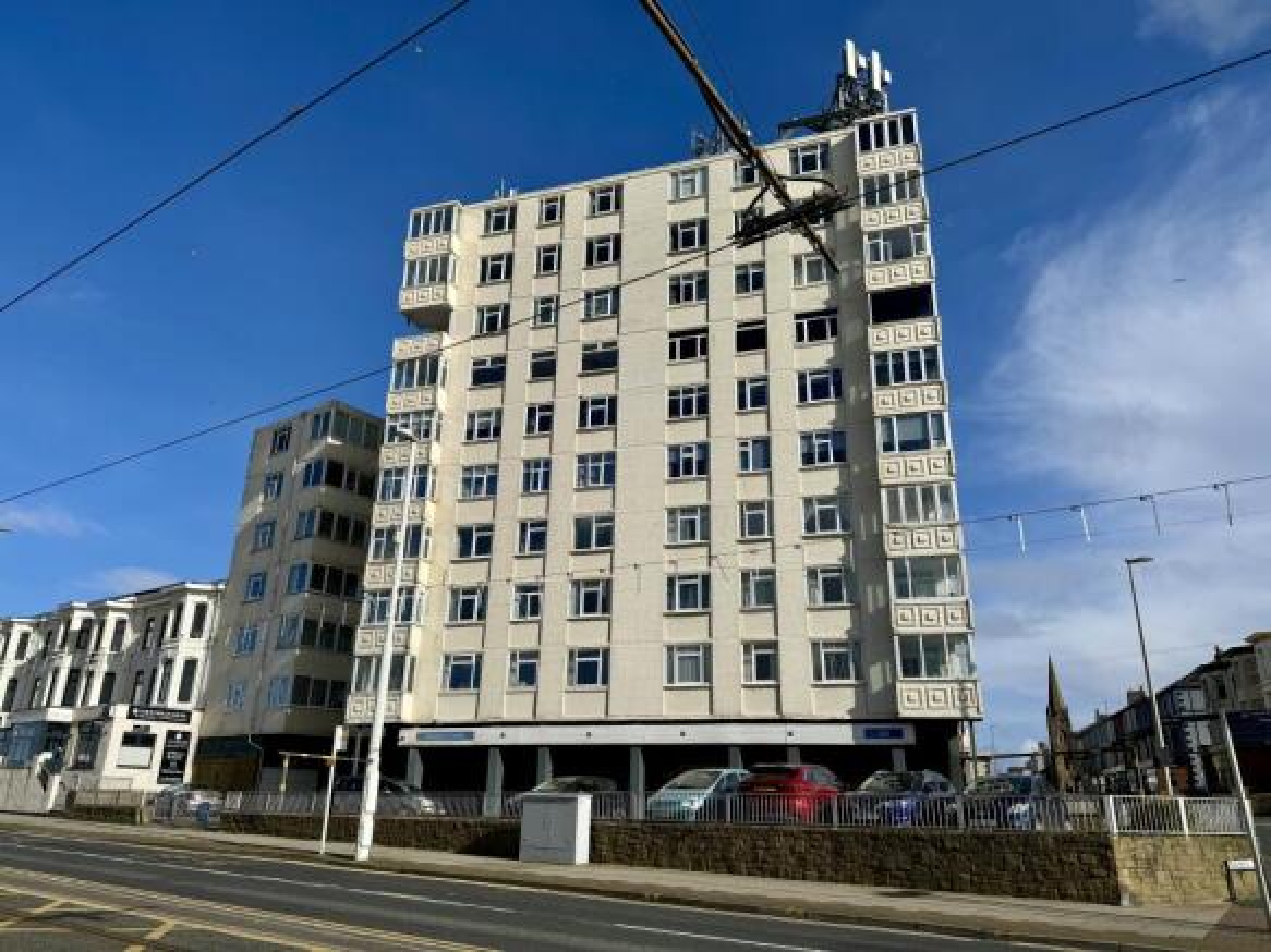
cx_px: 636
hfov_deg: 71.6
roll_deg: -1.0
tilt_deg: +21.0
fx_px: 881
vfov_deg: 56.8
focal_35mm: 24
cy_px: 476
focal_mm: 6.86
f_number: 1.78
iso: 80
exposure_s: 1/9009
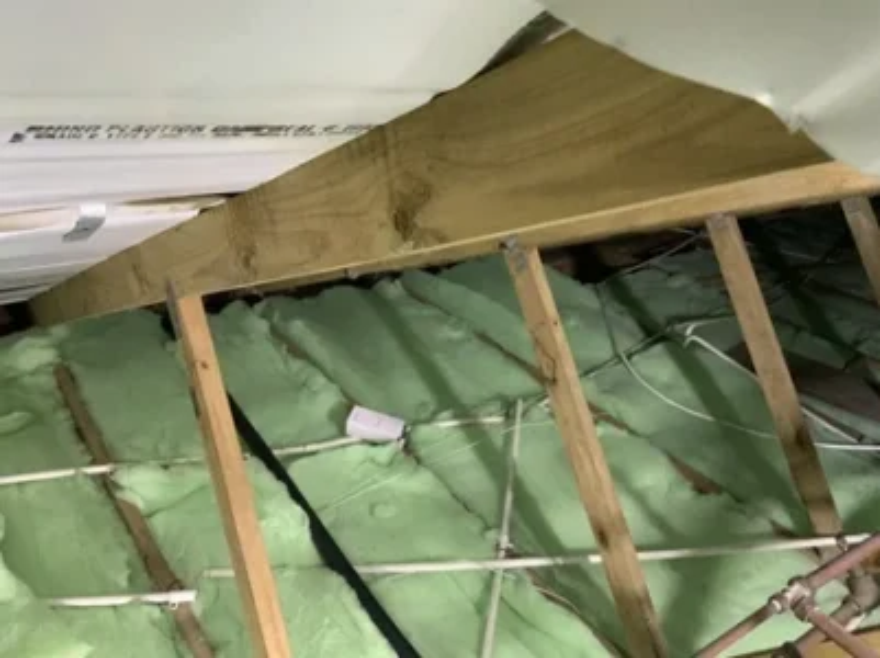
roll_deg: -4.9
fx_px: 737
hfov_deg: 61.7
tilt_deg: -23.7
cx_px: 440
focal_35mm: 29
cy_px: 329
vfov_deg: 48.2
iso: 320
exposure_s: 1/32
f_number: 1.8
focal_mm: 3
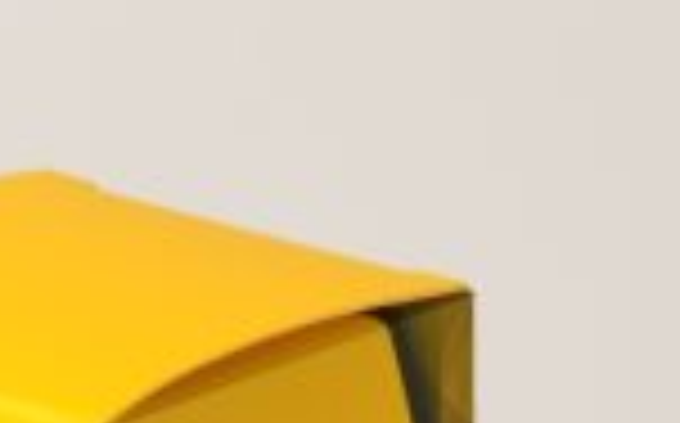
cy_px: 796
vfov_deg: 1.2
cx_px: 0
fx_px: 19629
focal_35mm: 1060
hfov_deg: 2.0
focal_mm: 105
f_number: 8
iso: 100
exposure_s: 1/13
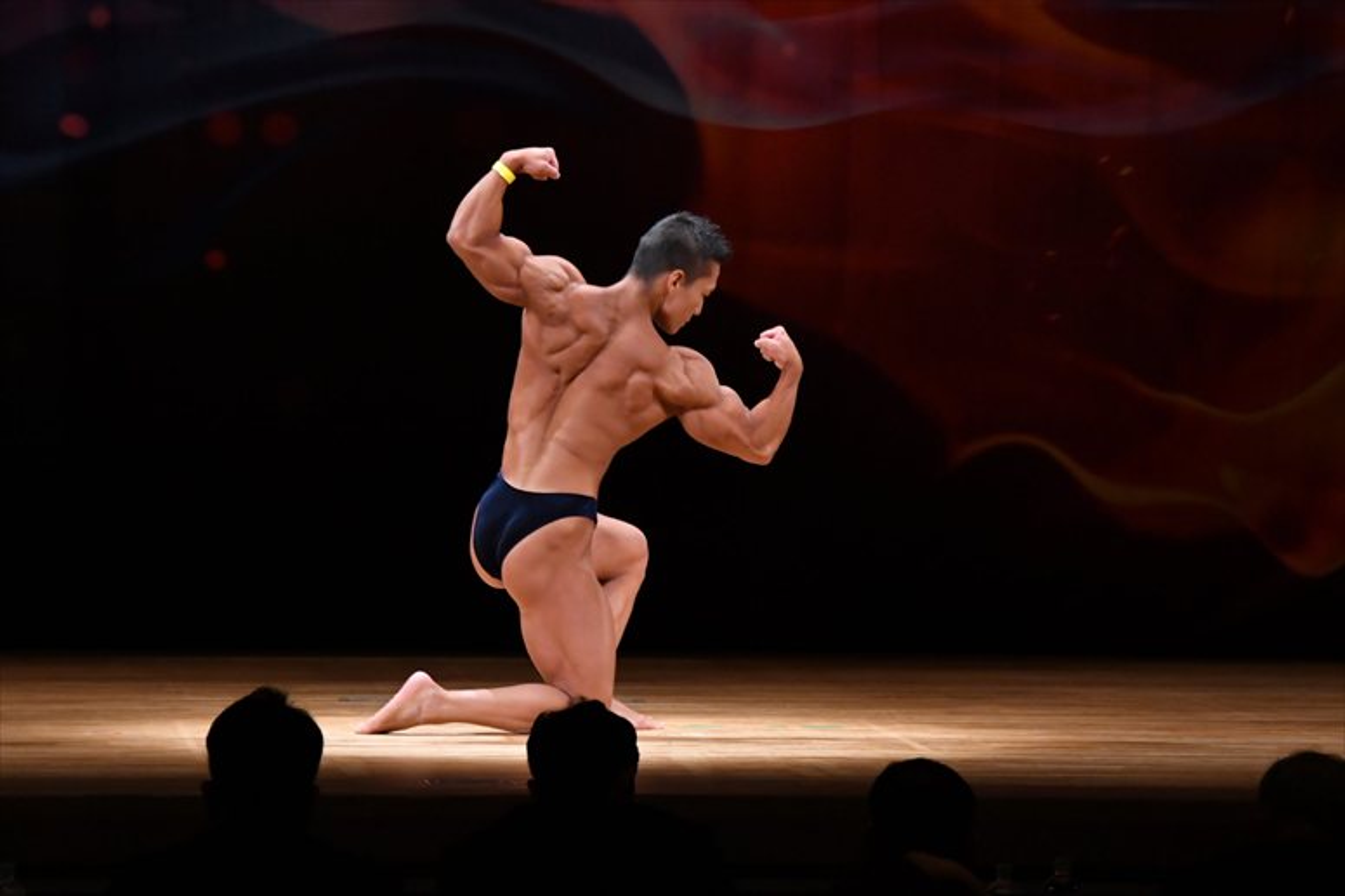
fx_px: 8402
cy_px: 448
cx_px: 672
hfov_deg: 9.2
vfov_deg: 6.1
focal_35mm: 225
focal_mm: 150
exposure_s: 1/400
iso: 3200
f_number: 5.6
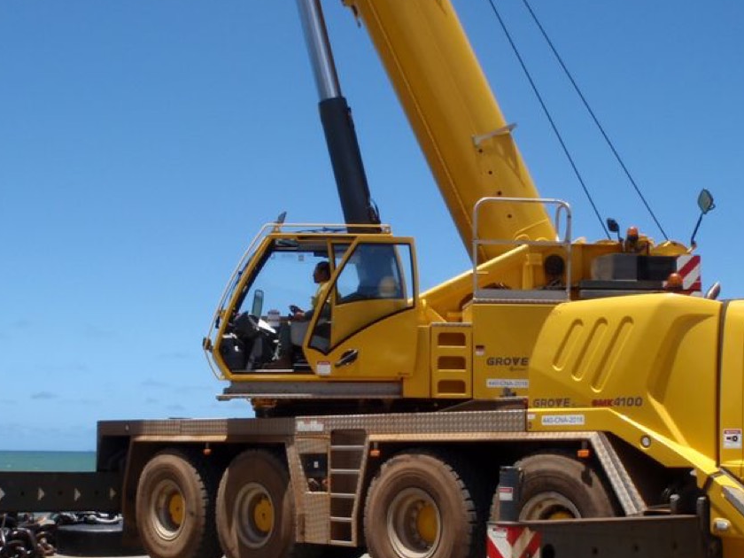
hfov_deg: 32.2
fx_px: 1290
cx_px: 374
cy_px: 353
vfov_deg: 24.3
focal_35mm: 60
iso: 64
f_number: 6.3
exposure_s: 1/320
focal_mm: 6.53
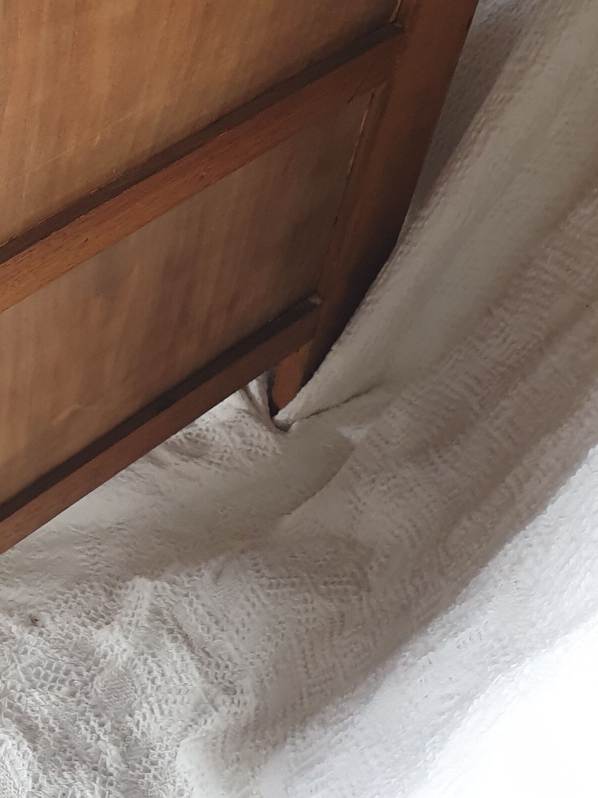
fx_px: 1520
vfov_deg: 27.4
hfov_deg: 21.5
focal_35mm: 66
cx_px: 14
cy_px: -34
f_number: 2.4
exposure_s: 1/50
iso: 125
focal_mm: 4.3
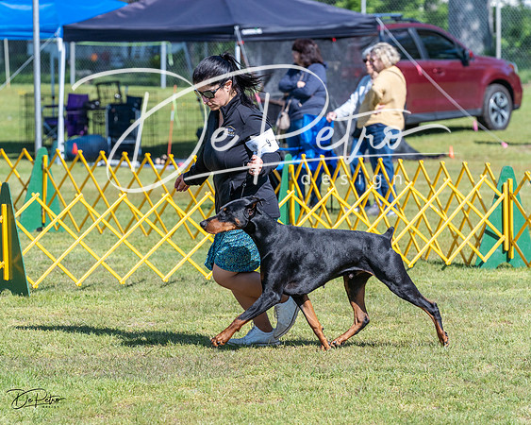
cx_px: 266
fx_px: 3485
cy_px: 212
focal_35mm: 222
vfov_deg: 7.0
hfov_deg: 8.7
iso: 640
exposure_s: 1/2000
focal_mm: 197
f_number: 6.3
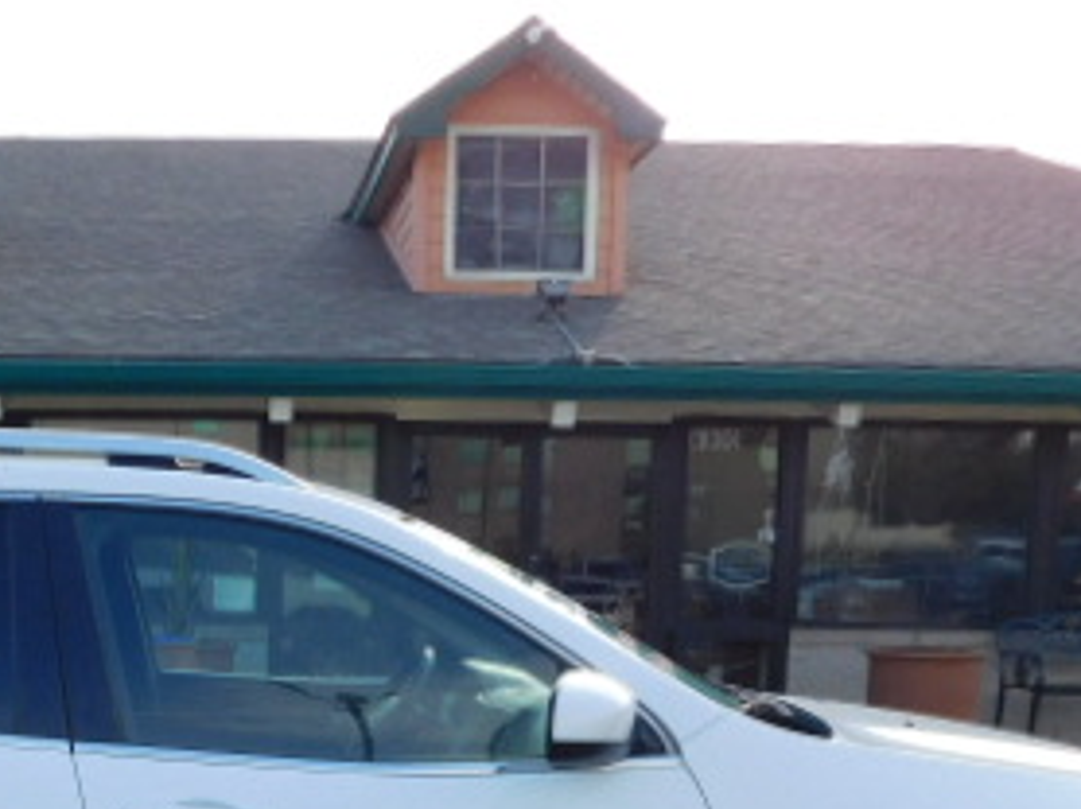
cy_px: 828
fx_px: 1654
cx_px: 194
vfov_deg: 25.9
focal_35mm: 53
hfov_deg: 34.9
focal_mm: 4
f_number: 3
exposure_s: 1/640
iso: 125
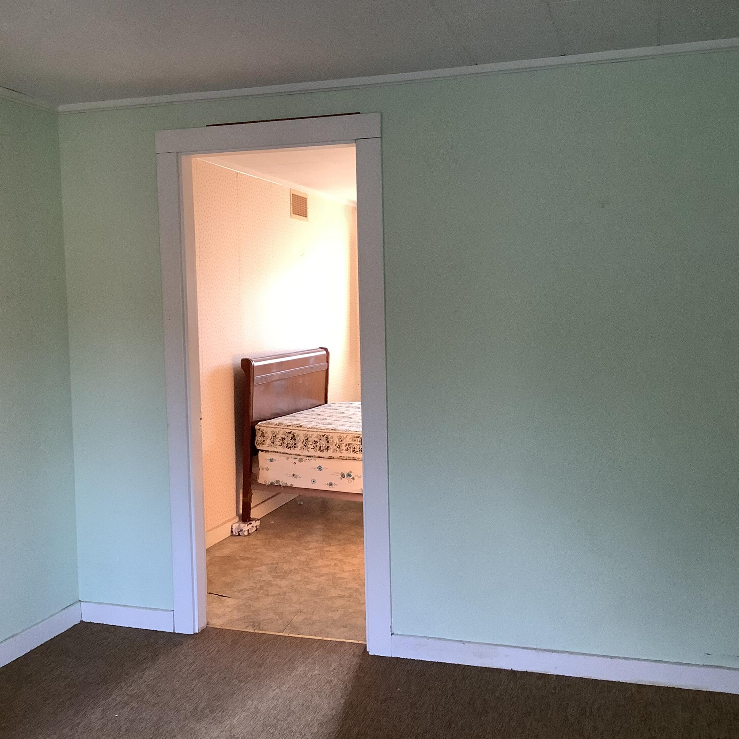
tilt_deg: -5.2
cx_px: 338
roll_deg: +0.7
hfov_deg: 44.9
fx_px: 894
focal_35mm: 37
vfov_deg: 44.9
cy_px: 372
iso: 200
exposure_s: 1/60
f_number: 2.4
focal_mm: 3.3
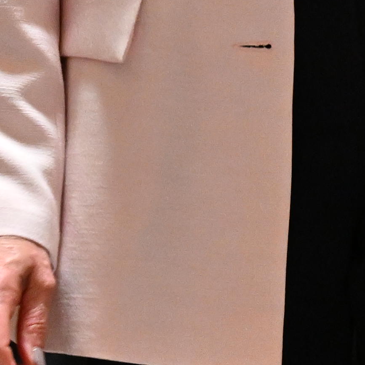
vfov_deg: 1.6
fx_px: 13027
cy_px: -383
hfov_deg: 1.6
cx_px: 357
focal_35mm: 1092
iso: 2200
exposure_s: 1/200
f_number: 2.8
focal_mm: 135
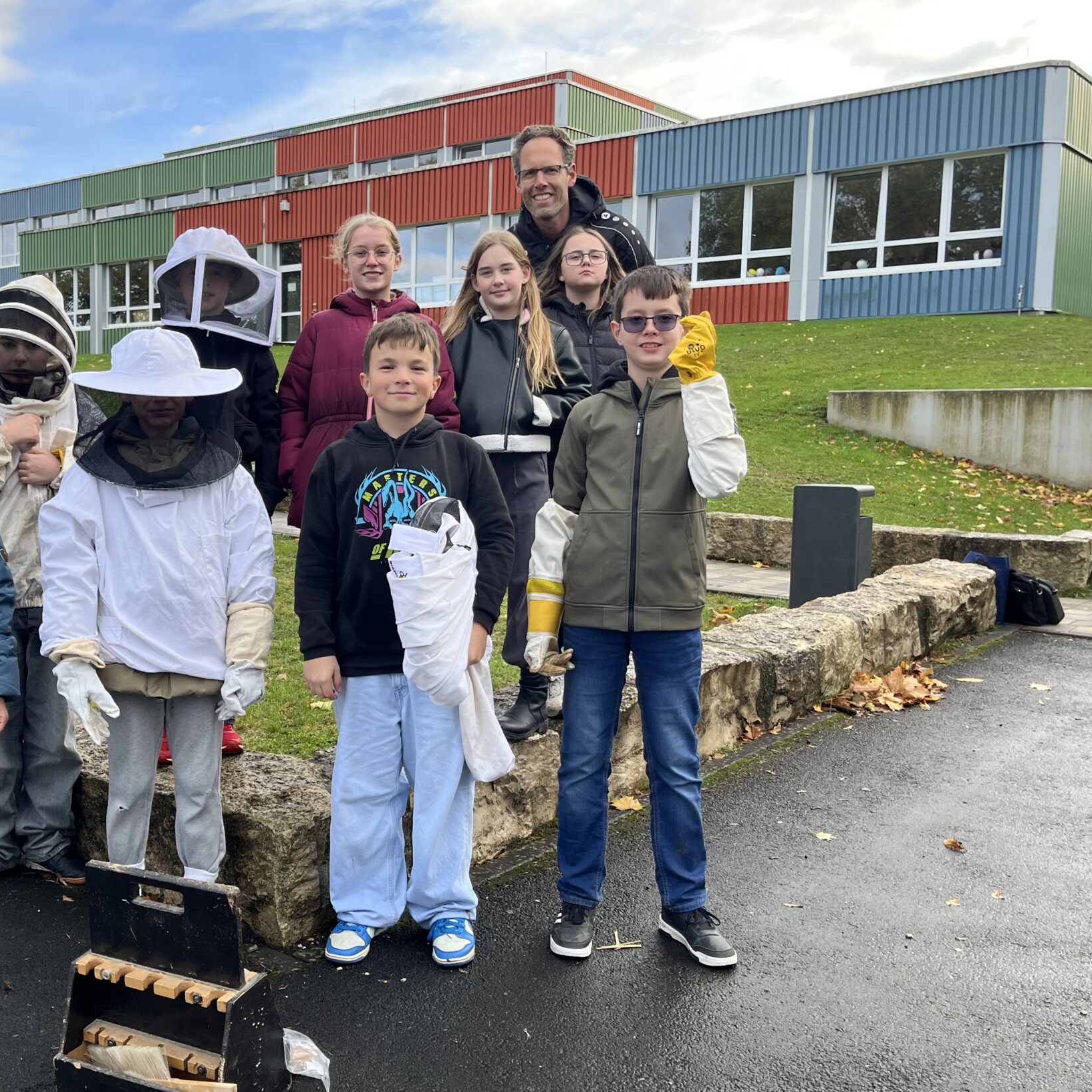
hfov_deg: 45.4
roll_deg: -0.8
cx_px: 373
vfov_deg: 46.0
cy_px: 540
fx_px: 1285
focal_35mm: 36
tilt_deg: -5.9
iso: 50
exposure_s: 1/534
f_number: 1.6
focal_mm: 5.1
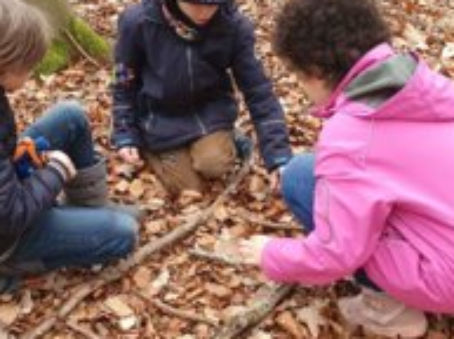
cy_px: 132
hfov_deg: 35.3
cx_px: 160
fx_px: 707
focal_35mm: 54
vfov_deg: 26.9
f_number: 2.4
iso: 200
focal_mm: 4.32
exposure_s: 1/100
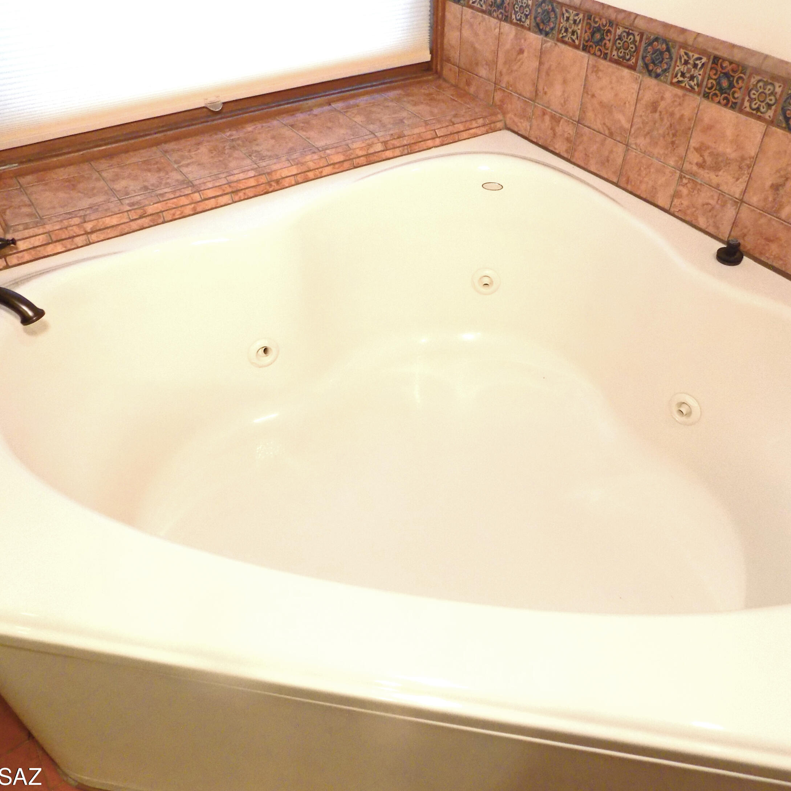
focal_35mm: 28
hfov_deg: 57.3
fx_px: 724
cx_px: 420
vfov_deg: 57.3
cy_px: 406
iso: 250
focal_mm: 4
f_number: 3.1
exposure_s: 1/30
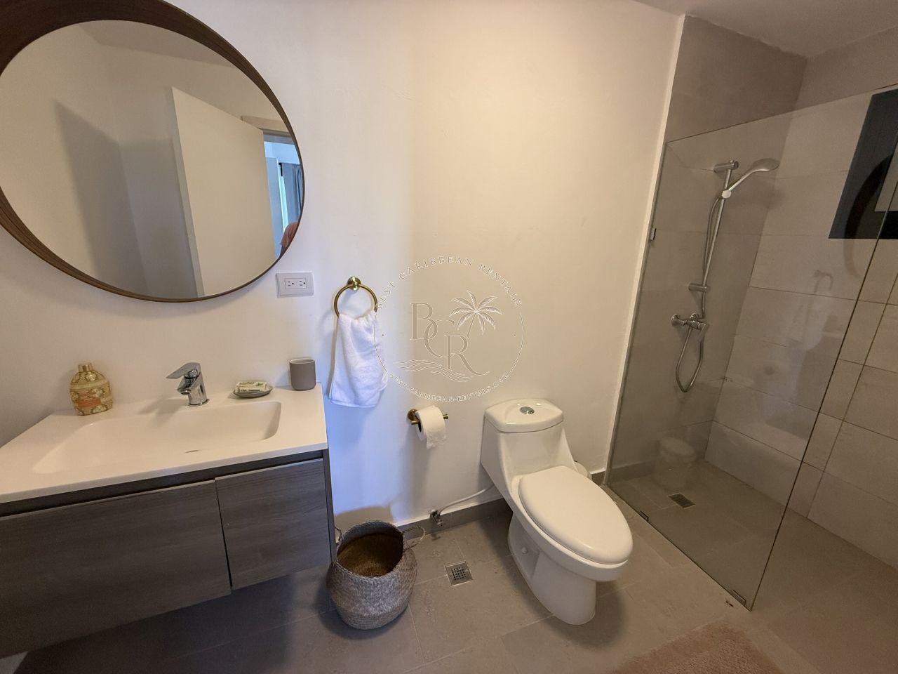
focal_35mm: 14
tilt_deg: -14.6
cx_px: 449
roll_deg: -1.2
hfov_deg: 102.1
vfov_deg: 85.7
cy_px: 337
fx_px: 363
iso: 250
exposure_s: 1/99
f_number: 2.2
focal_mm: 2.22
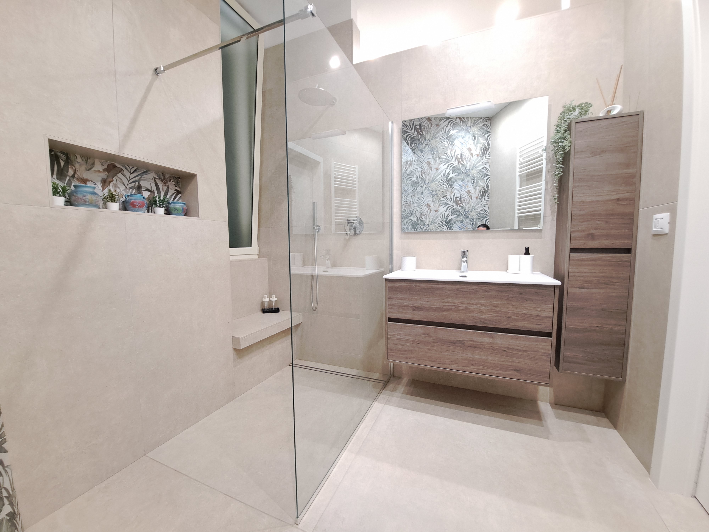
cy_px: 266
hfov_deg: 106.2
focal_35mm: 13
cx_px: 354
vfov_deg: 89.9
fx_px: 266
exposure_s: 1/25
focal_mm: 1.74
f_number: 2.2
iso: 200
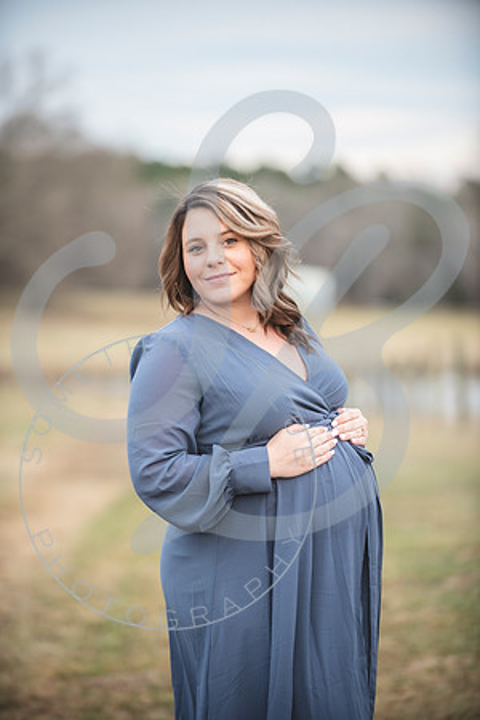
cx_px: 240
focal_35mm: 140
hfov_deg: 9.8
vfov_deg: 14.7
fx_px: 2800
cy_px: 360
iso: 320
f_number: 2.8
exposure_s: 1/250
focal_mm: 140
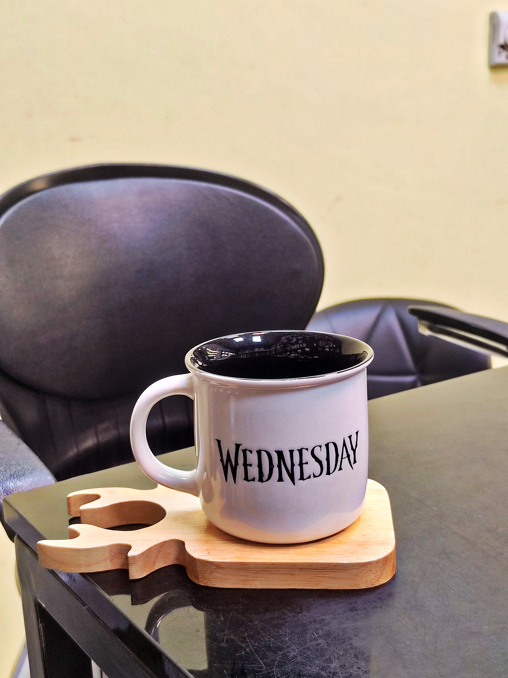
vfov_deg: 40.4
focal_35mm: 47
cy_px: 339
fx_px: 920
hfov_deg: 30.9
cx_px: 254
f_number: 1.88
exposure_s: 1/100
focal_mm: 5.59
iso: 130
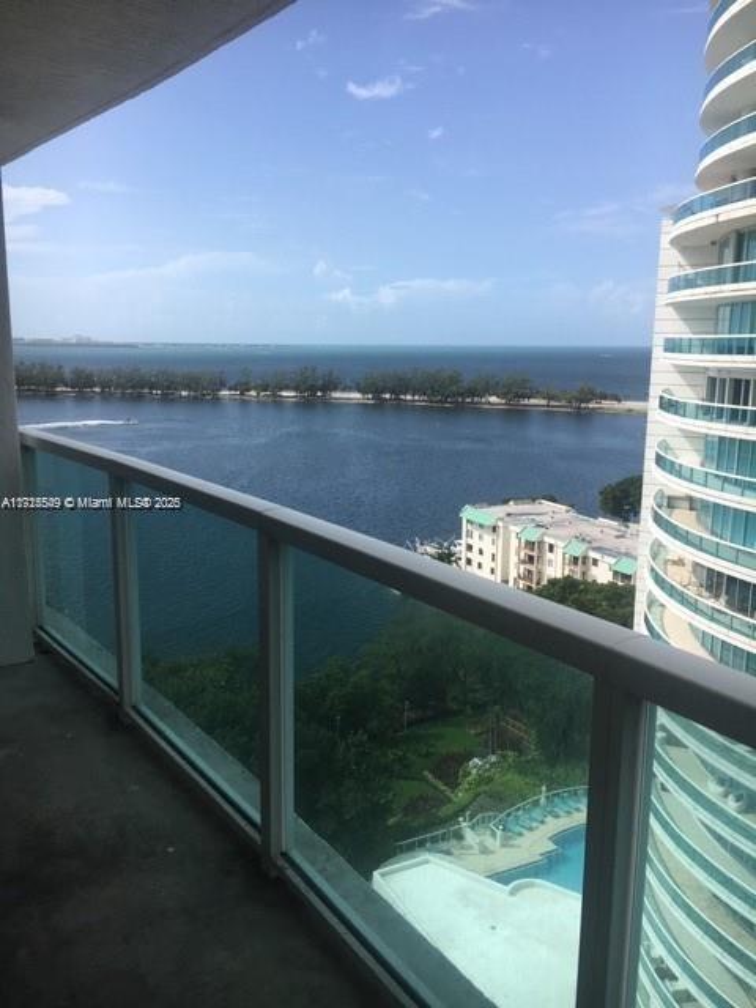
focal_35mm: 29
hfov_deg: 48.2
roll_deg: -0.6
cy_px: 504
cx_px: 378
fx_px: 844
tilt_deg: -10.8
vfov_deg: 61.7
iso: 25
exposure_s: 1/1479
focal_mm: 4.15
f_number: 2.2
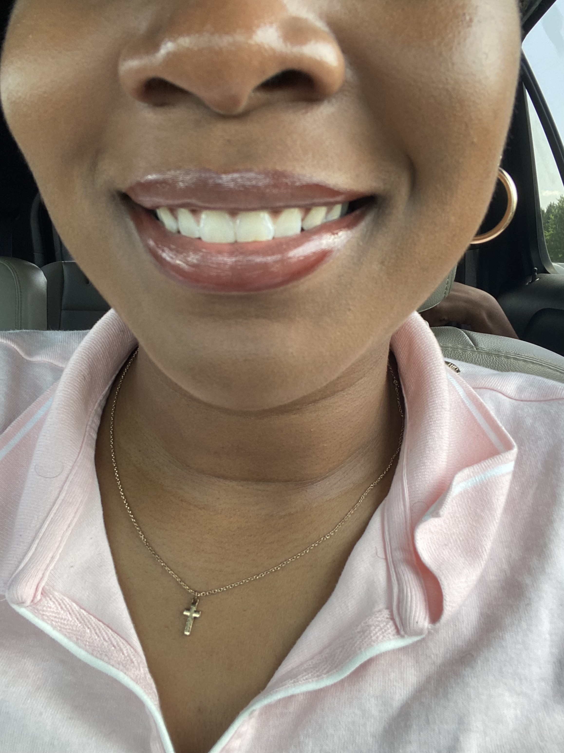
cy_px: 376
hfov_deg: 46.8
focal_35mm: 30
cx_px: 282
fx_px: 652
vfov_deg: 60.0
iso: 100
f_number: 2.2
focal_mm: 2.71
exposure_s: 1/102
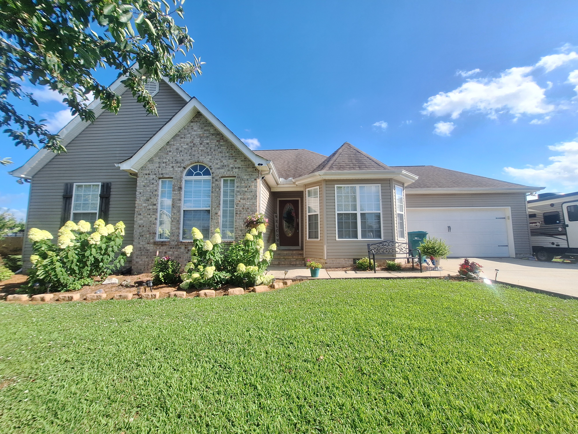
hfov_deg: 106.2
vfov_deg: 89.9
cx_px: 289
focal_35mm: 13
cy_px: 217
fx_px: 217
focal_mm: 1.74
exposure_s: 1/1592
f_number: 2.2
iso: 40
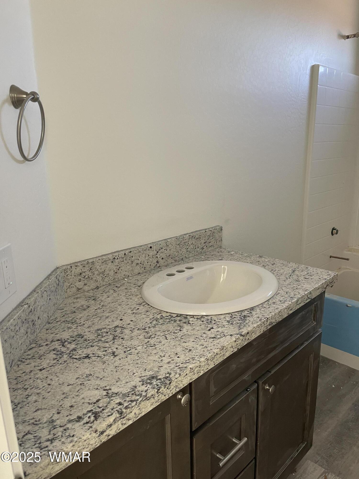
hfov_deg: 53.1
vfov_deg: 67.3
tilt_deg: -15.5
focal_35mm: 26
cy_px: 240
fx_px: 360
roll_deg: +0.2
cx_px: 180
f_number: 1.6
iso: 160
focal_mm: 4.2
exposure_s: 1/60
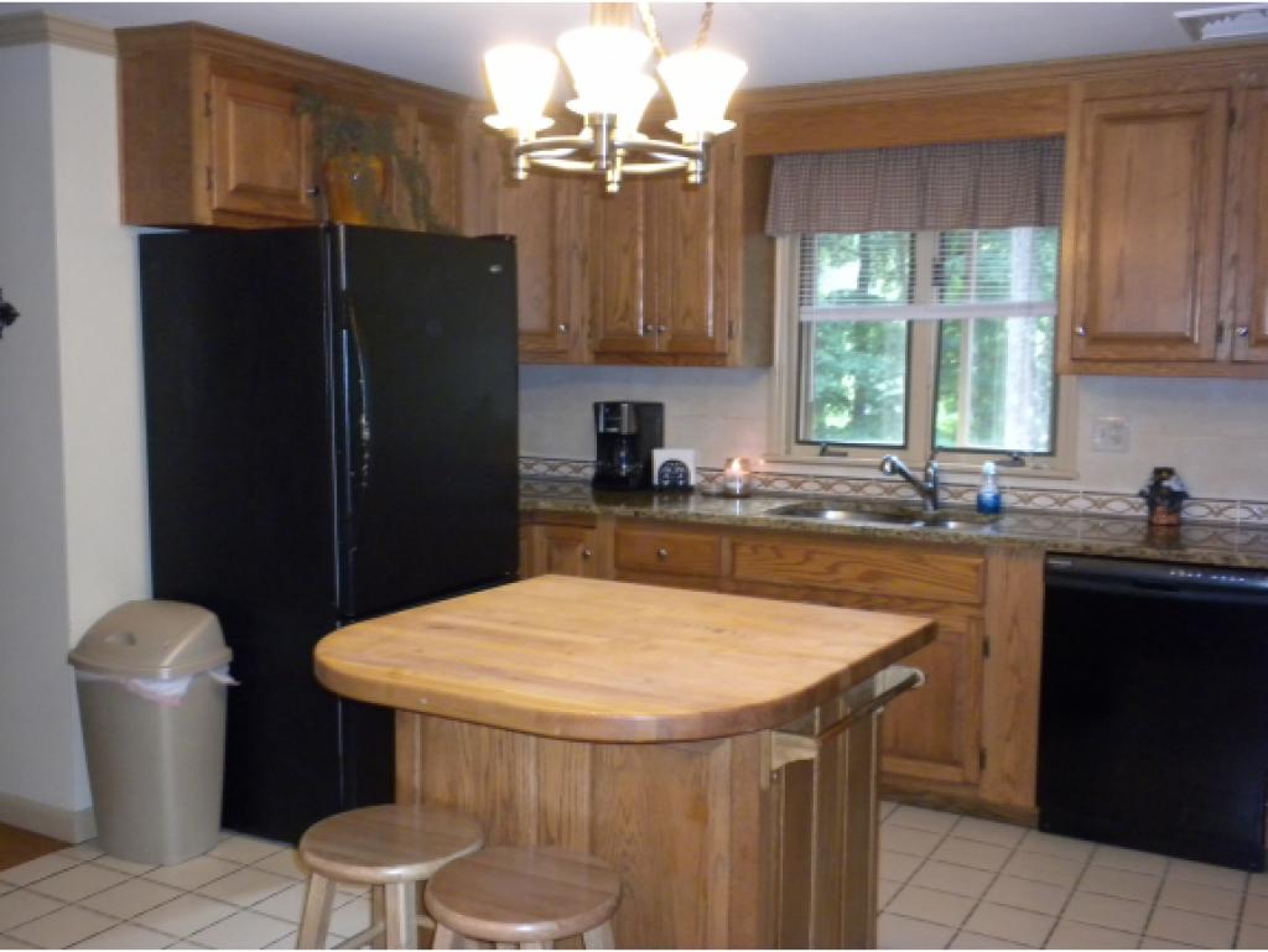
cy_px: 476
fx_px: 1356
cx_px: 634
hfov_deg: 50.1
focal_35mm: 37
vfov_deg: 38.7
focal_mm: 6.6
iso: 400
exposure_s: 1/30
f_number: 3.5
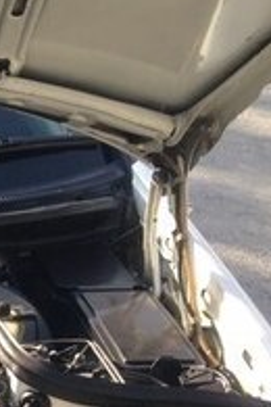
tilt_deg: -30.6
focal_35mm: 116
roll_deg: -0.8
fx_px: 1310
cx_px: -304
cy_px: 460
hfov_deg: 10.6
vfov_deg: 17.0
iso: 50
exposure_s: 1/339
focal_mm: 4.12
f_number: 2.4
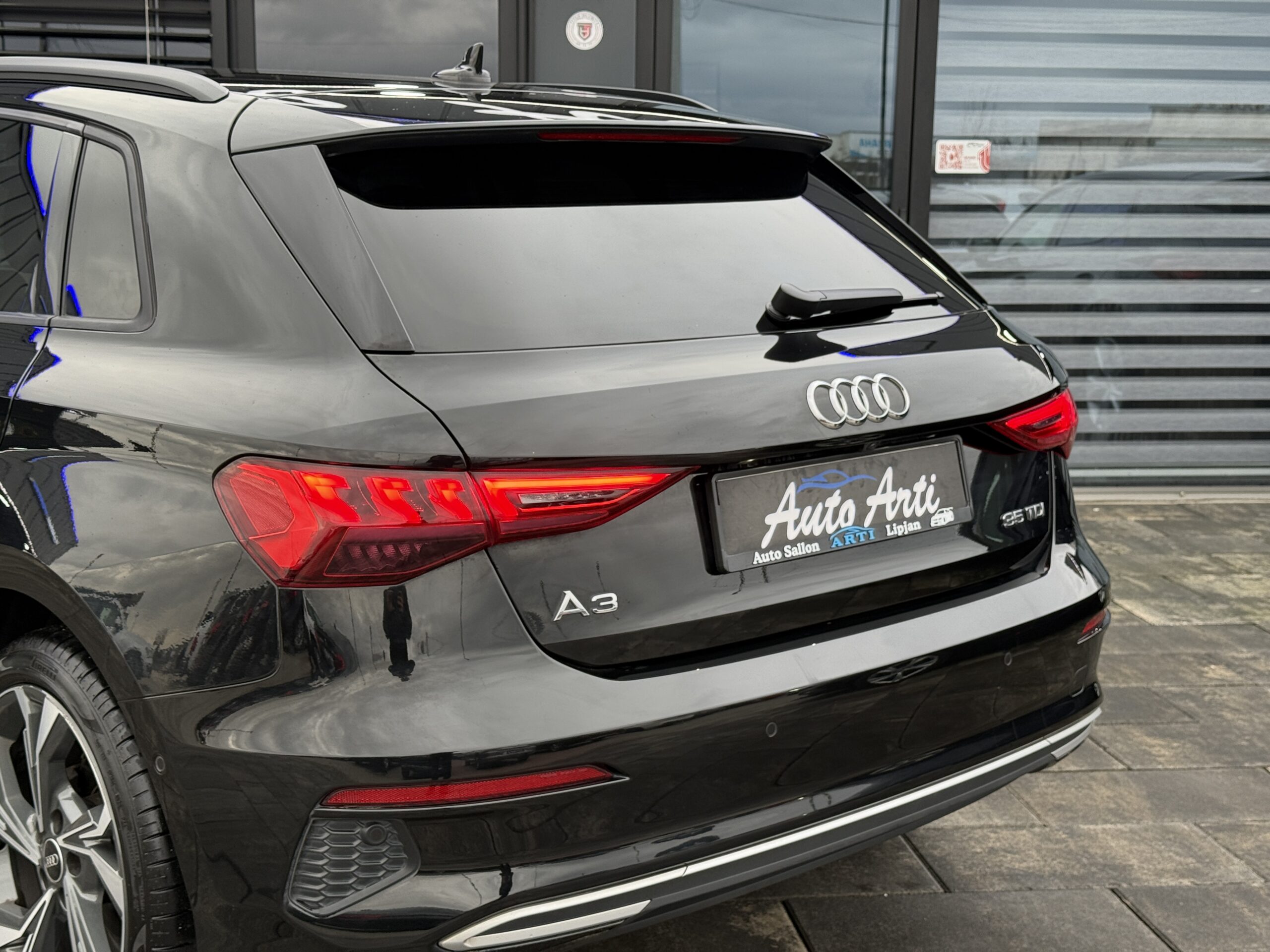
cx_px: 635
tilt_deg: -8.2
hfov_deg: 39.7
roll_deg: -0.7
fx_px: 1761
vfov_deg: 30.3
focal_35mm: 48
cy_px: 476
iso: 50
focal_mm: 6.76
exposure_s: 1/121
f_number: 1.78
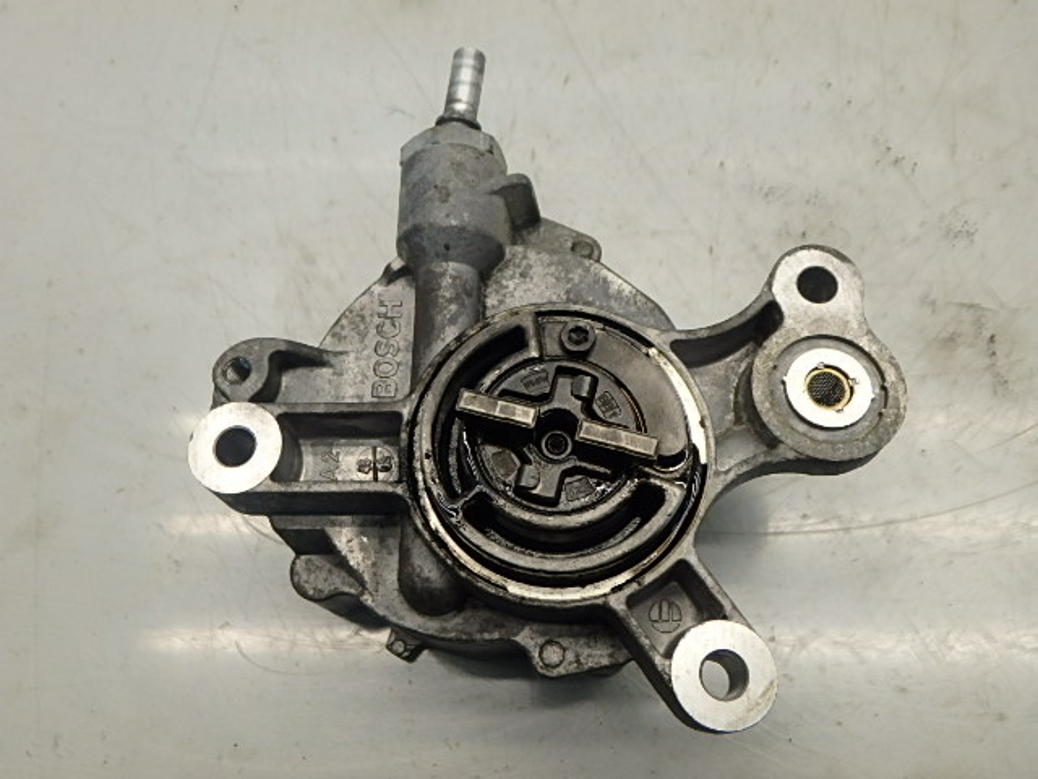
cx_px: 519
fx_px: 930
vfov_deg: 45.4
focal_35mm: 31
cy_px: 390
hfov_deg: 58.4
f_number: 4.7
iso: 200
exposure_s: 1/40
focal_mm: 5.6
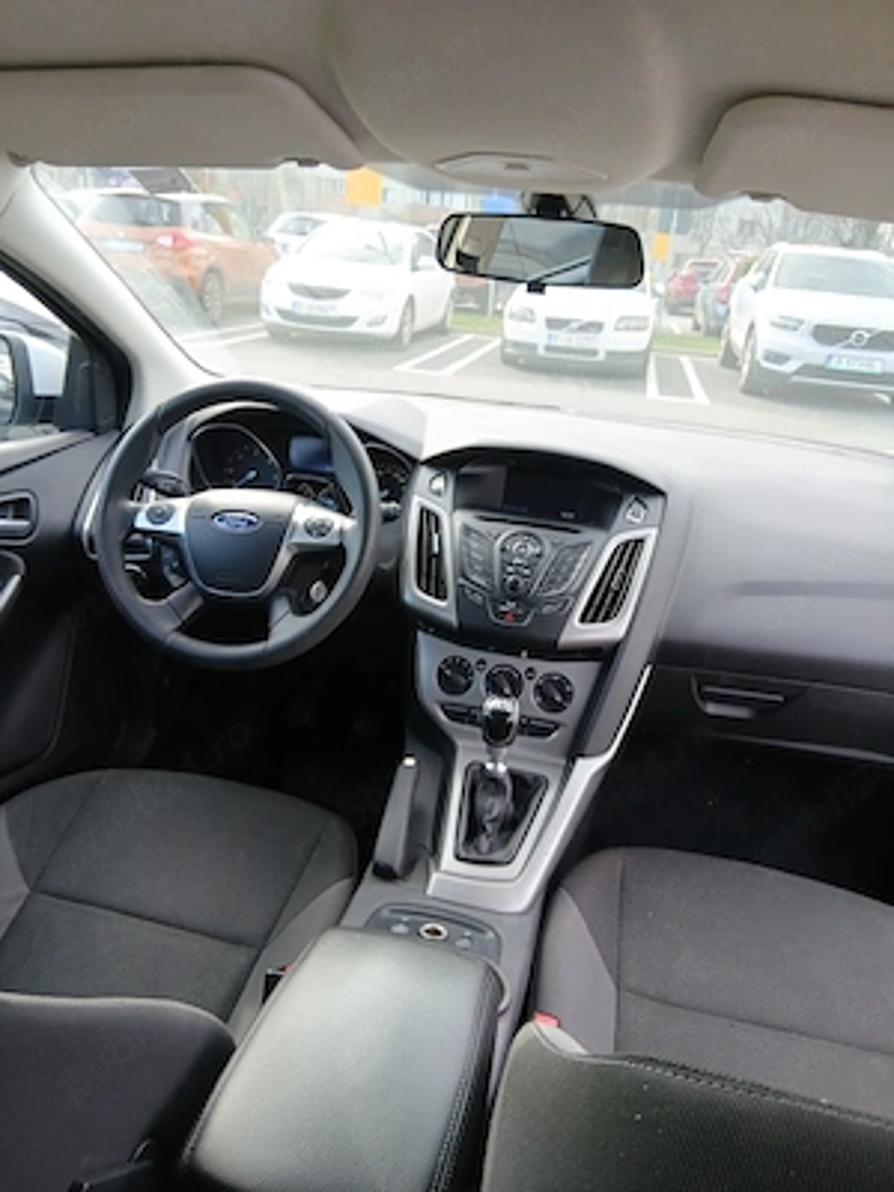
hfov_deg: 53.1
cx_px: 447
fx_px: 895
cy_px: 596
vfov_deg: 67.3
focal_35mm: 26
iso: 40
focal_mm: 3.98
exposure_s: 1/50.3
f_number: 1.8
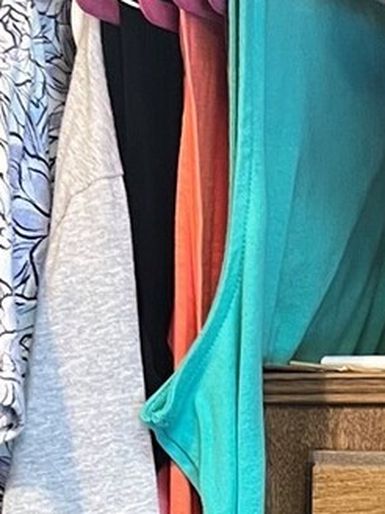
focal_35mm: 114
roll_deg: -0.9
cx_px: 321
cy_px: 713
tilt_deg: -7.5
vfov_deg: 16.1
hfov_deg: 12.9
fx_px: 1691
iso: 400
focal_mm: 5.7
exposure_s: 1/40
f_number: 1.5
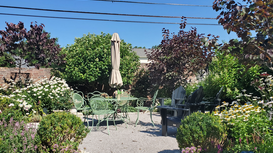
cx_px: 142
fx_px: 224
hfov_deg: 62.6
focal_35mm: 31
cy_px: 89
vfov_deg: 37.7
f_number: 2.4
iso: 50
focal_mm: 4.3
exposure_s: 1/1154
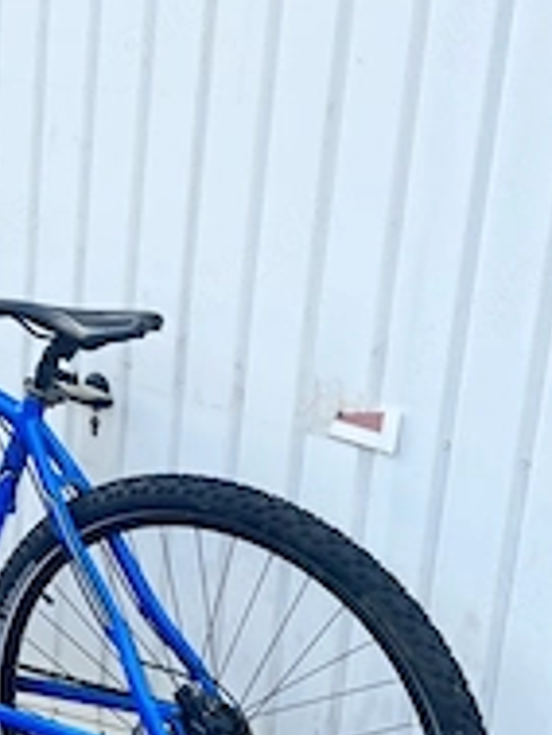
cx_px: 12
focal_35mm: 55
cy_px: 323
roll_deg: -2.1
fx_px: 1168
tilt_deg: -15.3
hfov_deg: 25.4
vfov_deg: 34.9
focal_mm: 5.7
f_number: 1.5
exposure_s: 1/965
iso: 50
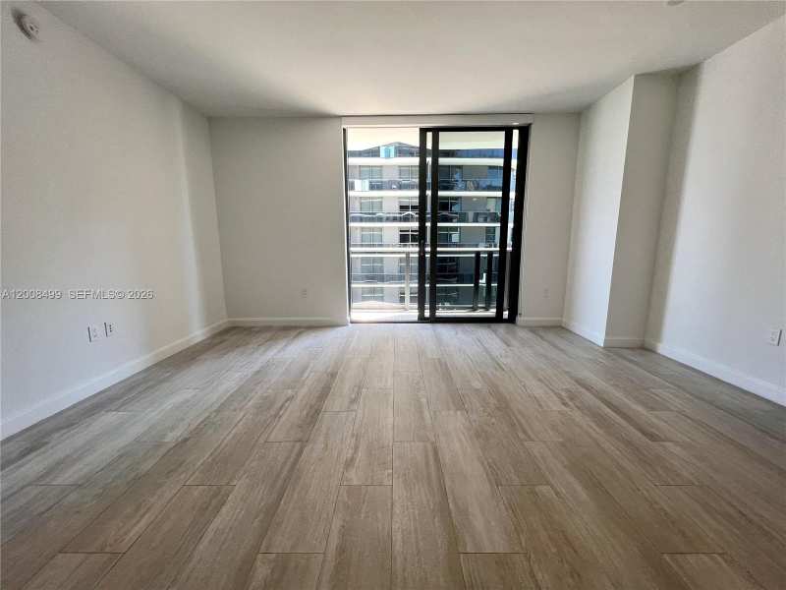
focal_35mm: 13
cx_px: 393
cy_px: 295
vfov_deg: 89.9
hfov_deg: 106.2
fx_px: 295
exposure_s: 1/120
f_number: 1.8
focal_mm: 1.57
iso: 80
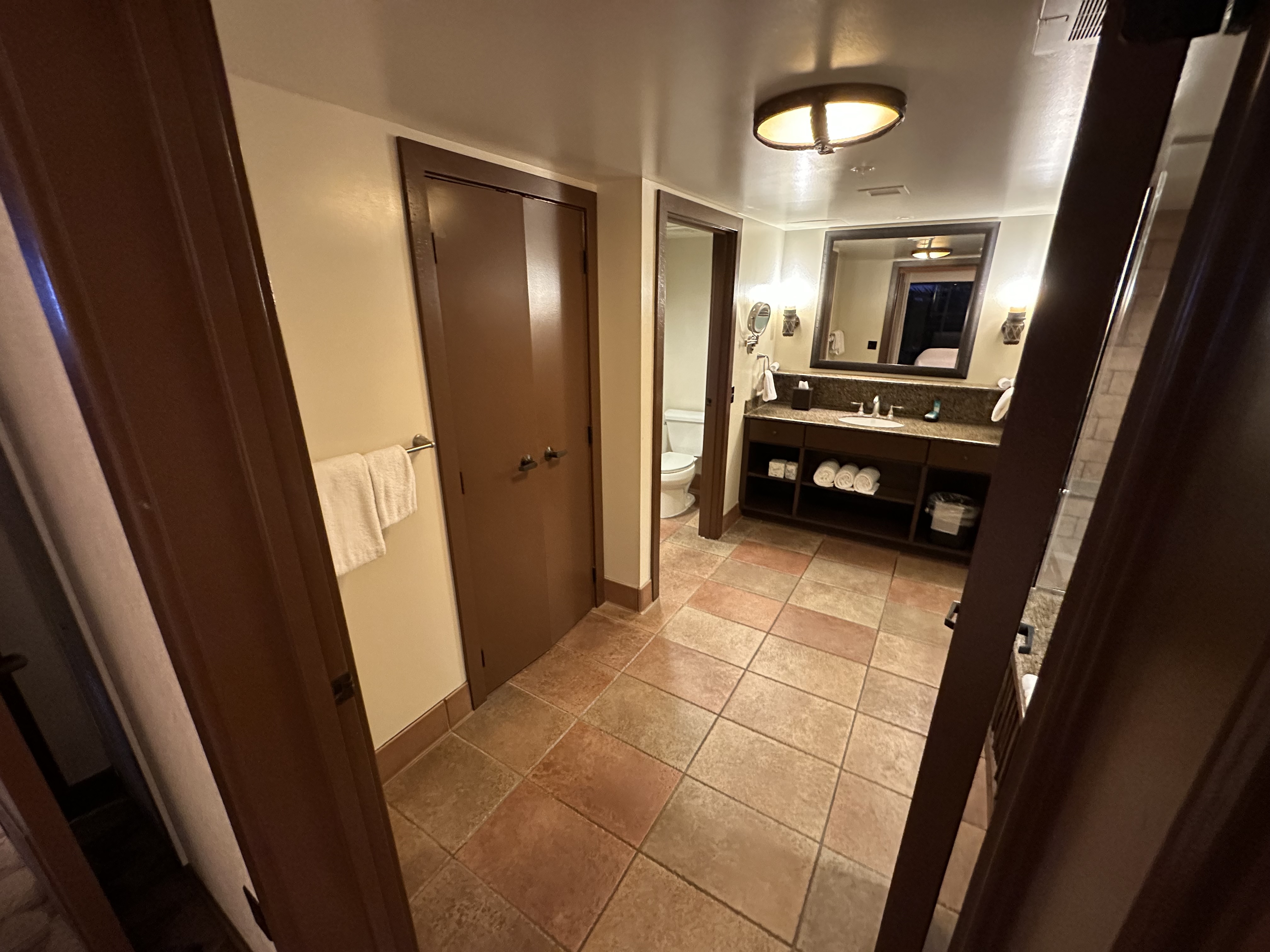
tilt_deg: -19.2
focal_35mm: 14
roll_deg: -0.2
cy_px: 476
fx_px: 514
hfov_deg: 102.1
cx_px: 635
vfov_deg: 85.7
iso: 800
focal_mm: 2.22
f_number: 2.2
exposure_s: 1/60
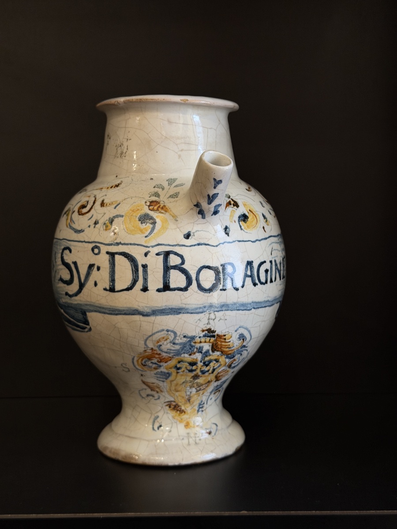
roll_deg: -1.1
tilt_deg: -6.0
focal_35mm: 48
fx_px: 734
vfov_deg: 39.7
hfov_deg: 30.3
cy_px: 264
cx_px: 198
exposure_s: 1/100
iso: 100
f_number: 1.78
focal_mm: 6.76
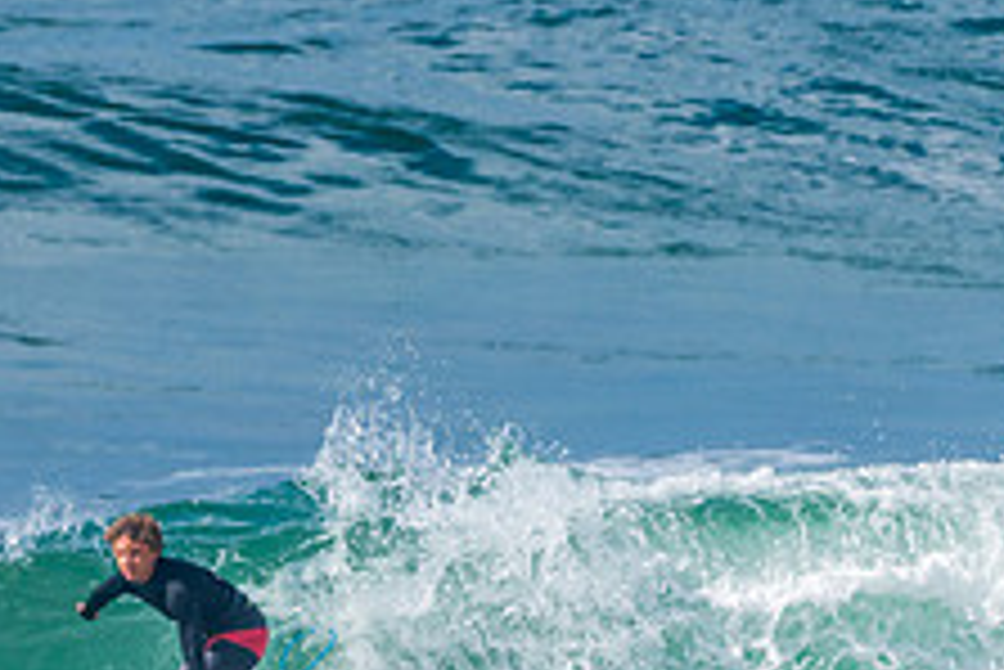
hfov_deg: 1.6
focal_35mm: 1298
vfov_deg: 1.1
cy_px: 758
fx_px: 36222
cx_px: 180
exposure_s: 1/2000
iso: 180
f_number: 5.6
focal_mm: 500
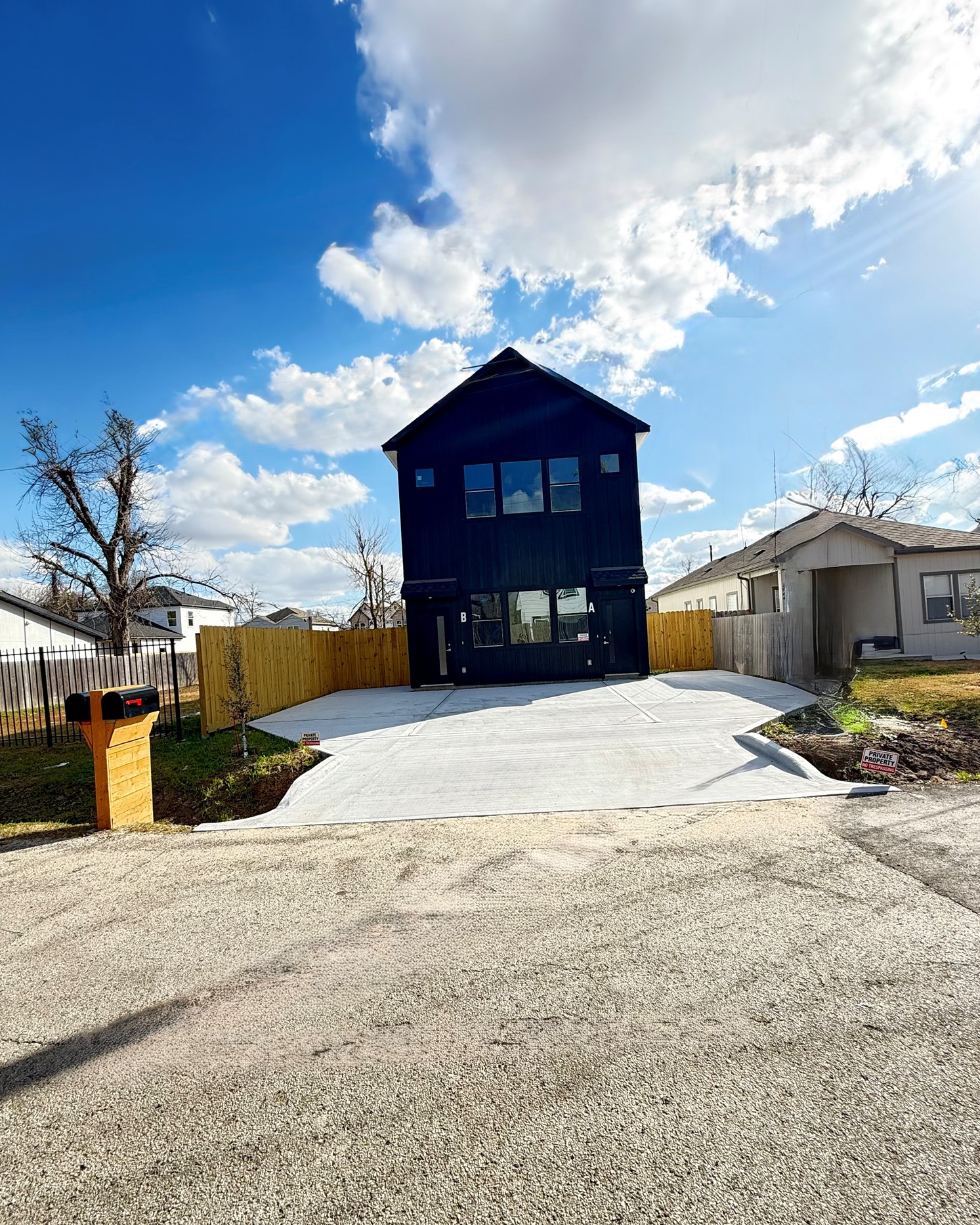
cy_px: 641
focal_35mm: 15
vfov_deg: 96.7
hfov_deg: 84.0
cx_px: 501
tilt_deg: -2.2
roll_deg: +3.9
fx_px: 544
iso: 50
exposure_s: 1/416
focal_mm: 2.22
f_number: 2.2
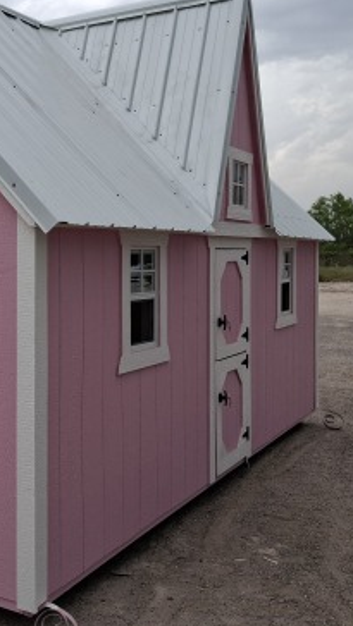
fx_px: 731
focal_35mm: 44
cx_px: 17
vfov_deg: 46.2
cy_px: 263
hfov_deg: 26.0
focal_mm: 5.54
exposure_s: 1/229
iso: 50
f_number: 1.8
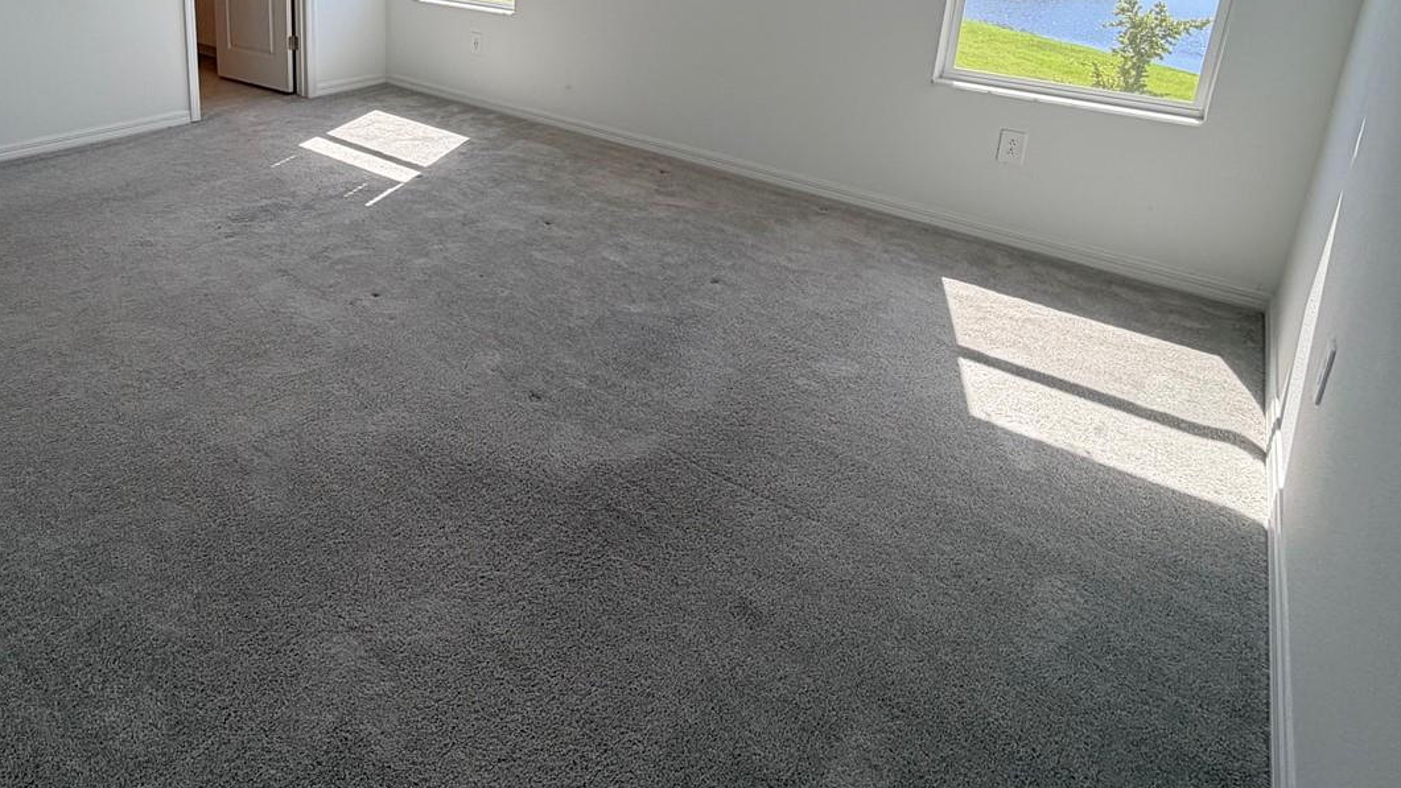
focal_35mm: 23
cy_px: 106
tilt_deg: -13.2
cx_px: 481
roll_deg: -0.9
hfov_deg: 76.5
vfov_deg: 45.7
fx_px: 854
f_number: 2.2
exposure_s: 1/183
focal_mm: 2.22
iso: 50
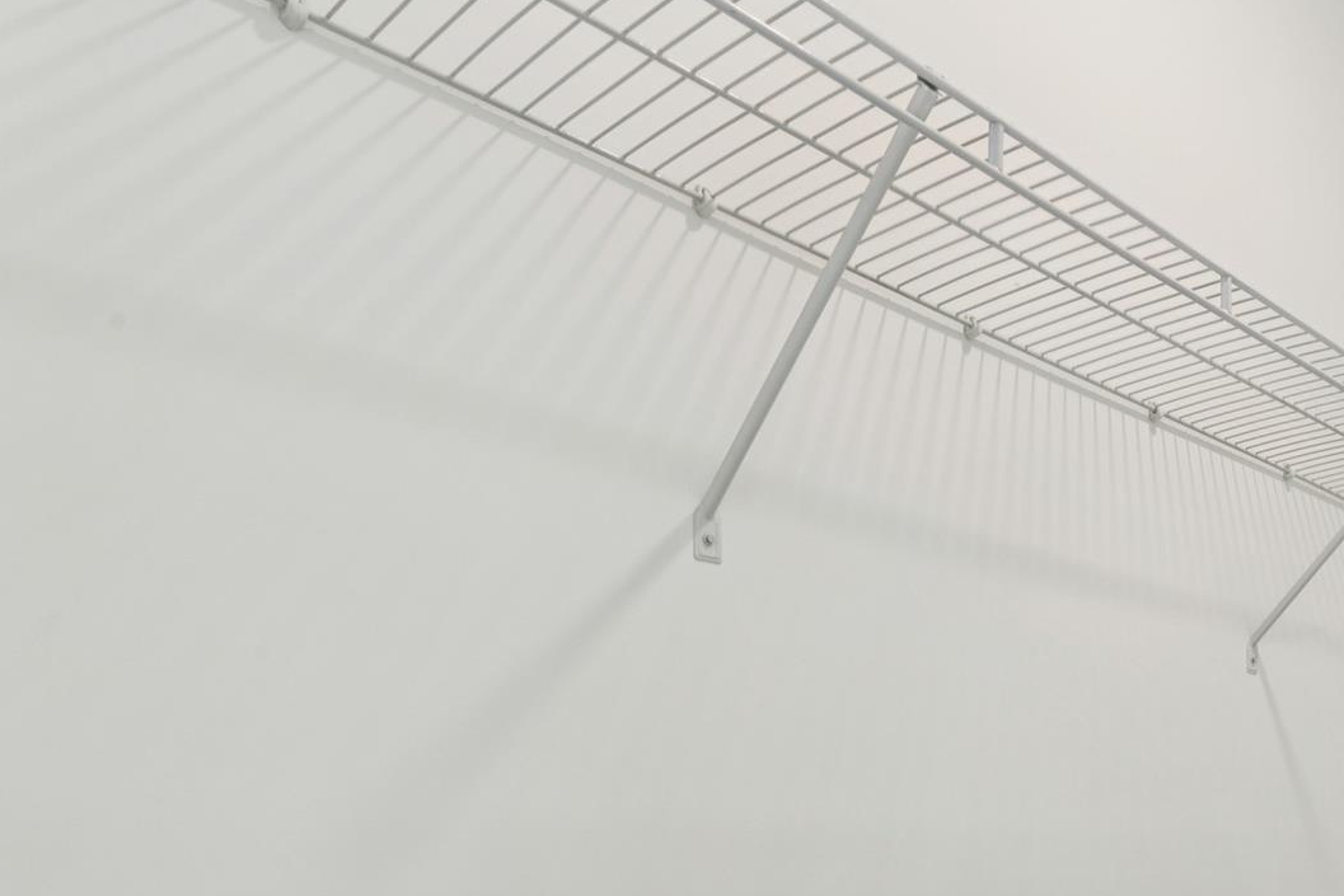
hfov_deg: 50.3
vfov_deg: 37.6
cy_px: 842
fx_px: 1201
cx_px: 1263
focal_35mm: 32
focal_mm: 16.6
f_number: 13
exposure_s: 1/3.33
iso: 100
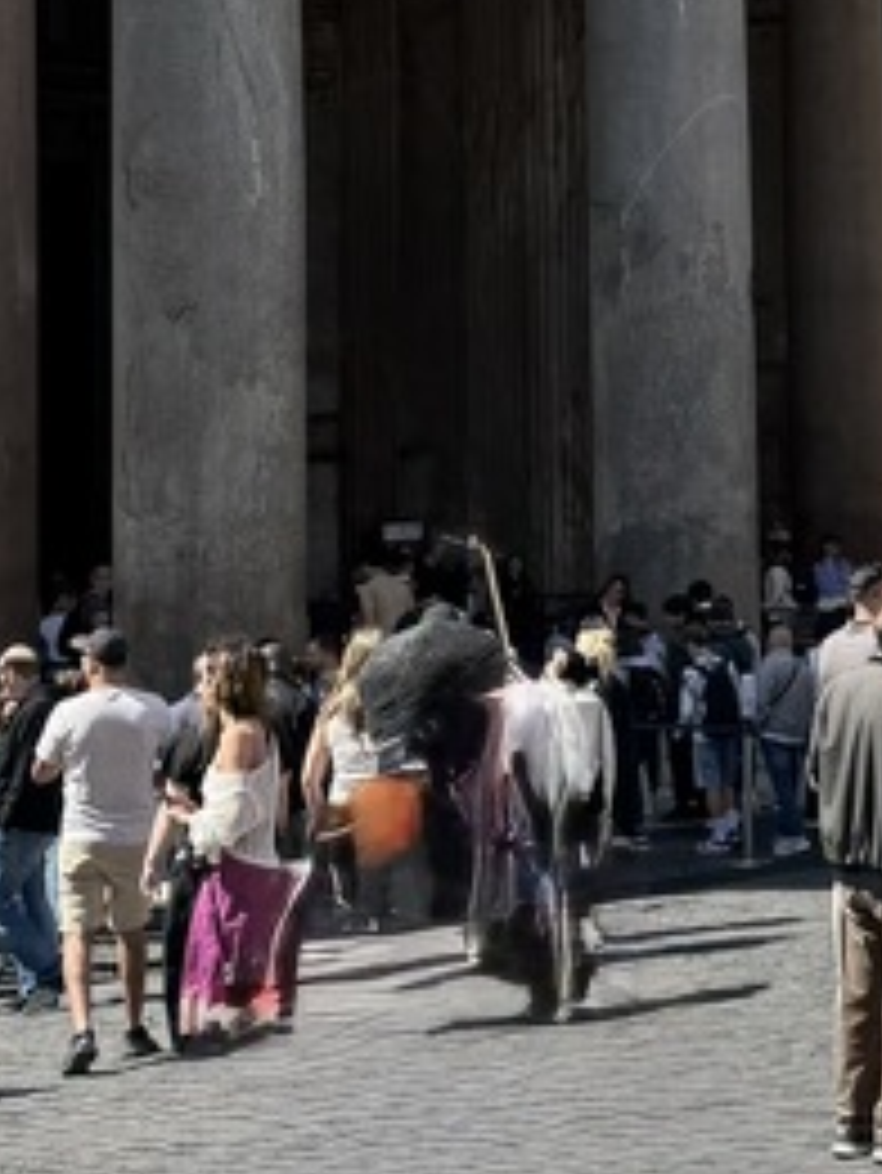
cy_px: 112
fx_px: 3191
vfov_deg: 20.4
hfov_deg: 14.8
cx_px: 1238
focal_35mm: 94
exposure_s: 1/3247
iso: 80
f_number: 1.78
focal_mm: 6.76
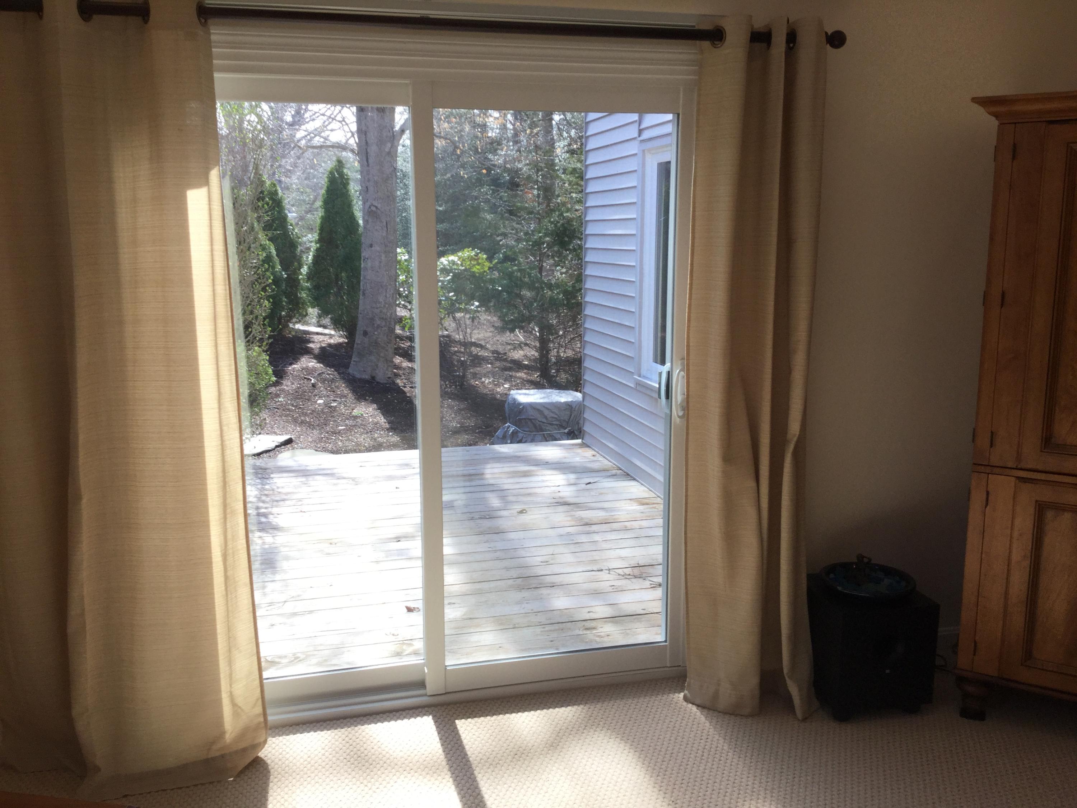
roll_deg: +0.8
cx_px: 538
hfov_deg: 58.4
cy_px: 404
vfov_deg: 45.4
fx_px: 964
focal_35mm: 31
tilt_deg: -11.7
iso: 25
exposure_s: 1/120
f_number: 2.4
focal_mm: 3.3
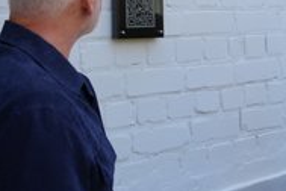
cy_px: 2
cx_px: 225
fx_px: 588
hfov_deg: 26.9
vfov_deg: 18.0
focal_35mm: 74
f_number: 4
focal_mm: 35
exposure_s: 1/160
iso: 125
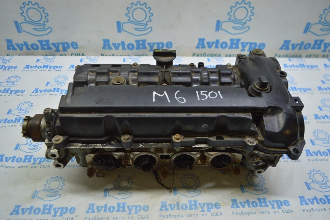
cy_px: 110
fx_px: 247
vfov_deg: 47.9
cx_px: 165
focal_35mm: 27
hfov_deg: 67.4
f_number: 3.5
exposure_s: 1/80
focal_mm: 18
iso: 400
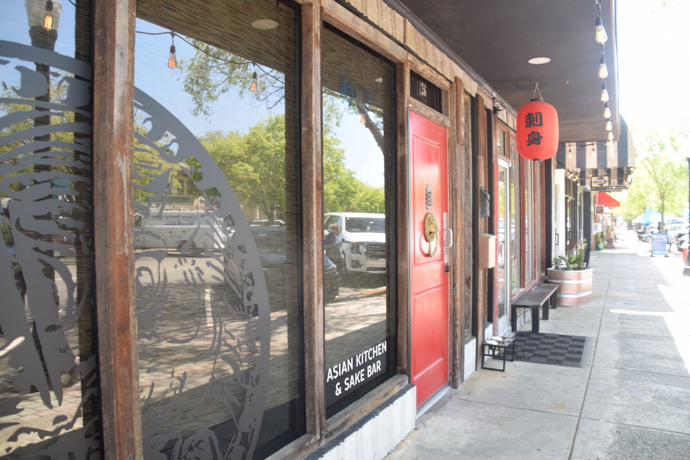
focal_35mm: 30
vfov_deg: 43.6
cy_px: 230
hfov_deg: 61.9
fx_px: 575
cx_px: 345
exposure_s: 1/125
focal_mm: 20
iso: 400
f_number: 5.6
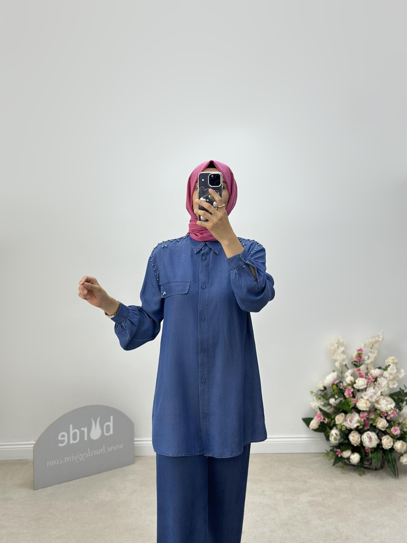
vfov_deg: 39.7
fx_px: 752
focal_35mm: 48
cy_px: 272
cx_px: 204
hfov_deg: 30.3
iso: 80
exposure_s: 1/311
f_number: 1.78
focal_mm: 6.86
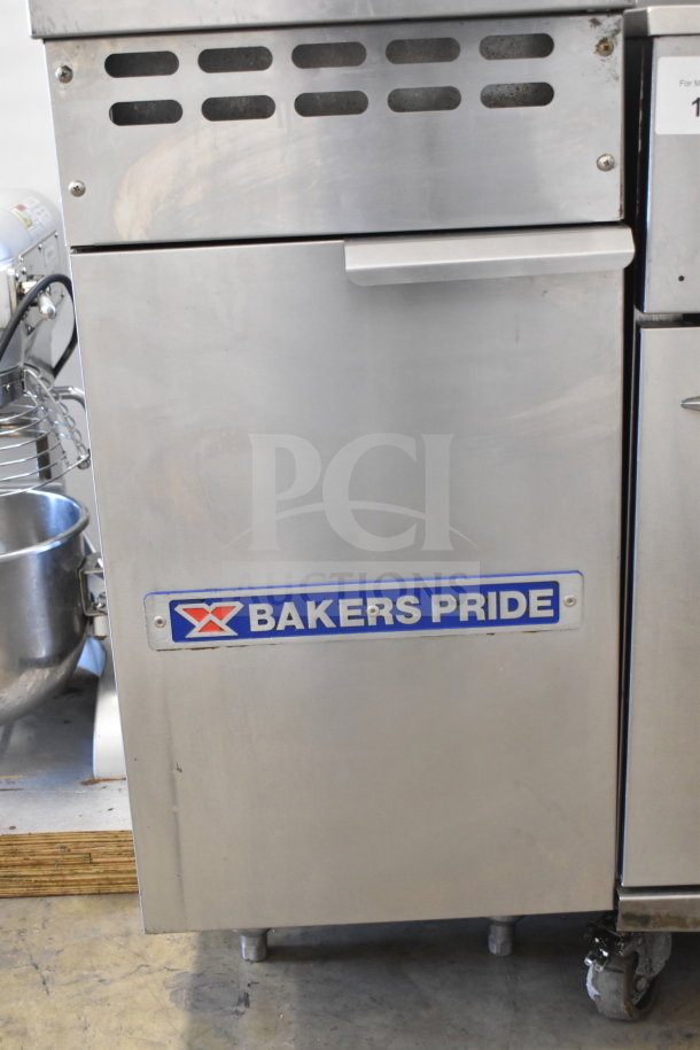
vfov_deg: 41.1
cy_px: 525
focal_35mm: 48
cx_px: 350
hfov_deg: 28.1
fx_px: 1400
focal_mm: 32
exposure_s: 1/50
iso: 2000
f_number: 4.5
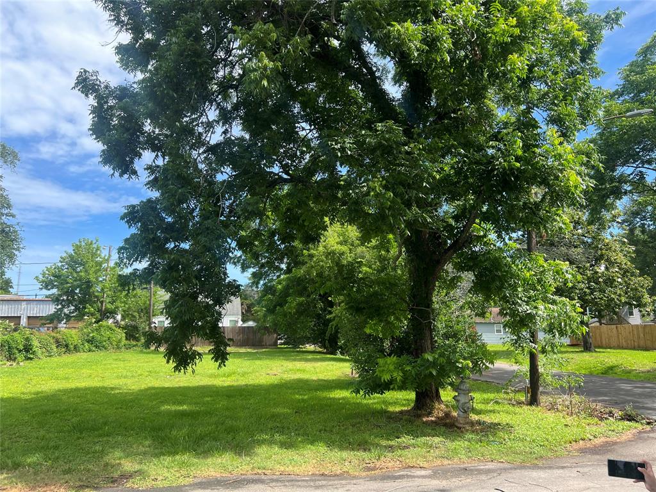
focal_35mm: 26
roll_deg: +0.3
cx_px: 328
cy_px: 246
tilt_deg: +9.2
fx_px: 493
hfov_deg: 67.3
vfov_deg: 53.1
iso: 50
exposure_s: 1/1112
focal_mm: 5.7
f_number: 1.5
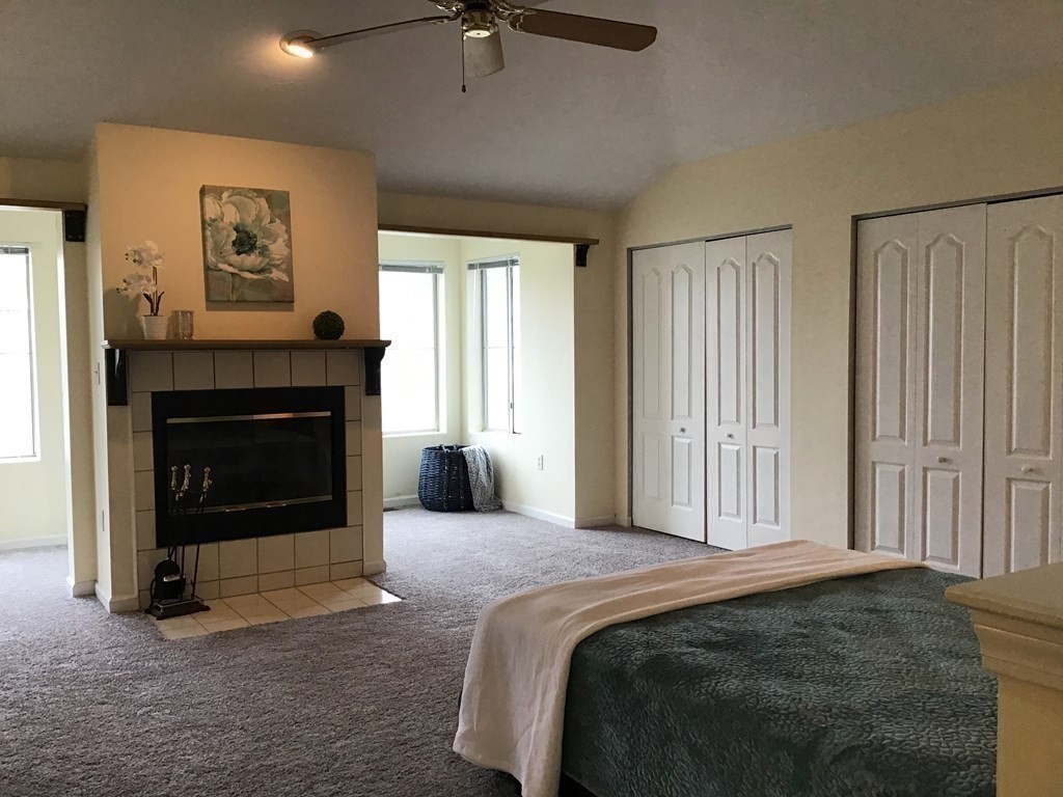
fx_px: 952
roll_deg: +2.2
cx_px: 532
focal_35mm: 31
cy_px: 398
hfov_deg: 58.4
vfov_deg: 45.4
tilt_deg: -1.7
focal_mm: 3.3
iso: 50
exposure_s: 1/30
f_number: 2.4
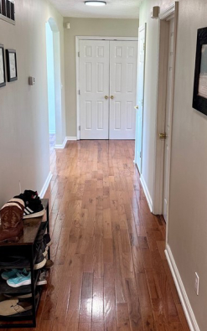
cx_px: 117
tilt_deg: -12.8
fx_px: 388
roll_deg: -1.9
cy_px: 149
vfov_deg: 46.1
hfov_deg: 29.8
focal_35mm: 43
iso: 125
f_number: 1.78
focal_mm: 6.86
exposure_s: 1/60
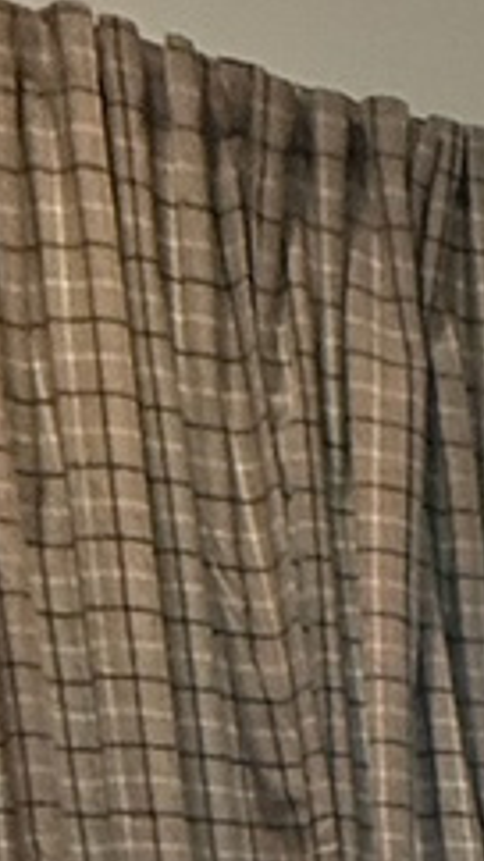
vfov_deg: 16.3
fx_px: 2215
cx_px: 1438
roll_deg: -2.2
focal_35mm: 97
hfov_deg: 9.7
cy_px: 1775
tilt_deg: -17.9
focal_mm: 2.22
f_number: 2.2
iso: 250
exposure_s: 1/120
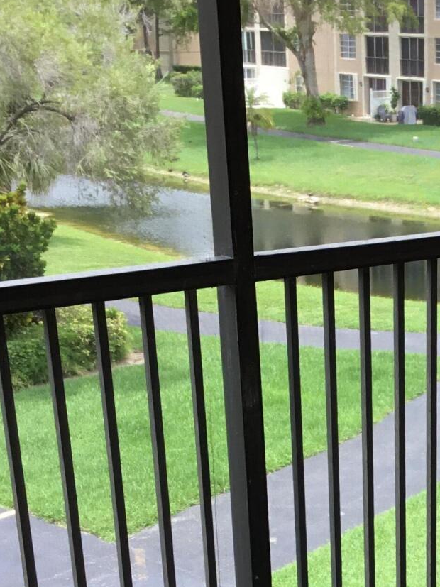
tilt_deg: -21.8
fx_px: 1271
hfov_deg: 18.9
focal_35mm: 75
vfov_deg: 25.1
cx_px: 485
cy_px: 544
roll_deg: -1.5
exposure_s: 1/182
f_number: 2.4
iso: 25
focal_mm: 3.3
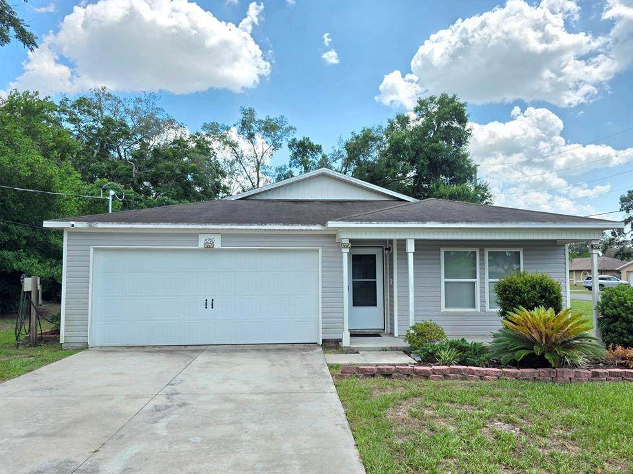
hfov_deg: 71.6
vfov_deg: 56.8
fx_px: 439
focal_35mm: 24
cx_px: 321
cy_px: 243
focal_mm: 6.3
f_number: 1.7
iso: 80
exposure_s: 1/3333
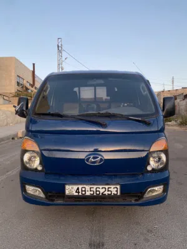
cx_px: 94
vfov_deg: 67.3
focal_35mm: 26
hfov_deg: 53.1
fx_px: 187
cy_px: 124
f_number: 1.8
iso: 32
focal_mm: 4.25
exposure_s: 1/122
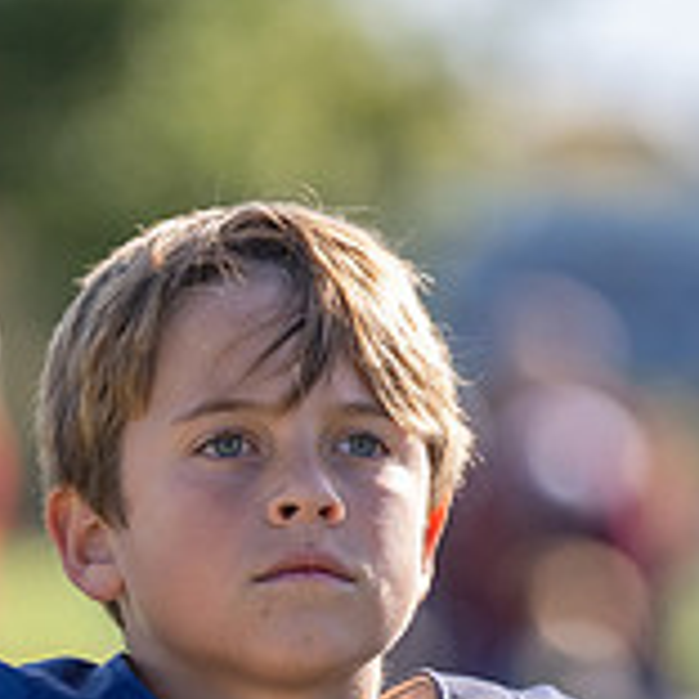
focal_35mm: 683
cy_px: 815
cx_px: 230
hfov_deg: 2.6
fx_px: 15604
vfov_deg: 2.6
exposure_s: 1/4000
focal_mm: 171
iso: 400
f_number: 2.8
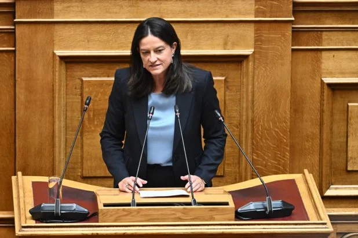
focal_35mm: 350
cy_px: 119
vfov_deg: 3.9
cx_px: 179
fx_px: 3480
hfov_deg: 5.9
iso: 4000
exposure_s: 1/200
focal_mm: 350
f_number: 6.3
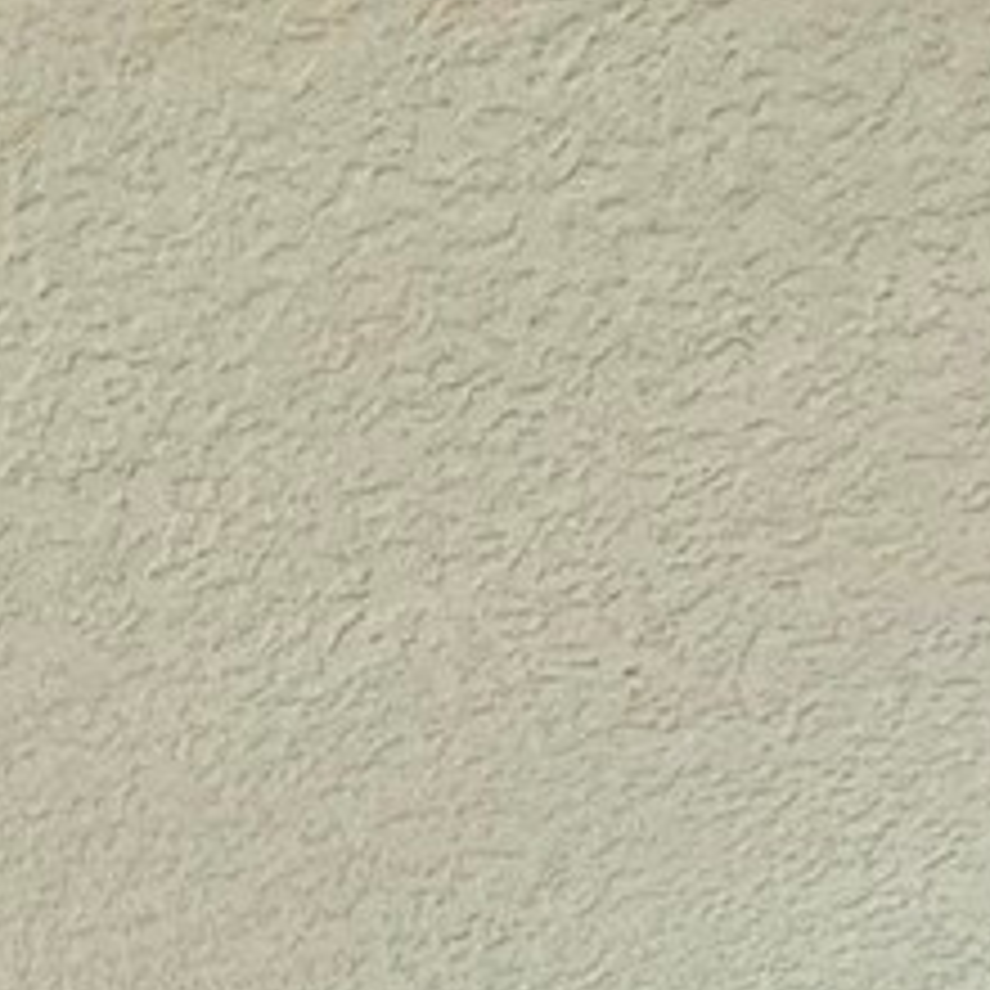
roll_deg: -2.1
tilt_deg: -0.7
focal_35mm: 90
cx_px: -99
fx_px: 2912
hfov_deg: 18.6
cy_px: 2673
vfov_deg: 12.5
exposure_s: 1/120
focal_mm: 2.22
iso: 250
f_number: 2.2
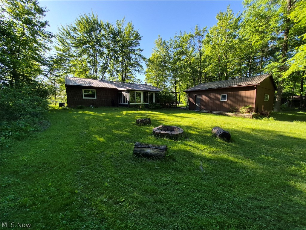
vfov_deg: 89.9
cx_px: 153
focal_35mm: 13
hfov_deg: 106.2
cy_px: 115
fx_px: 115
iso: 40
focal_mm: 1.74
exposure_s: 1/562
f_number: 2.2
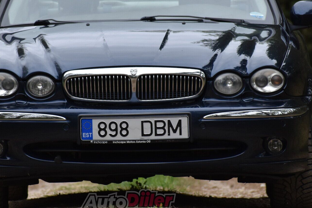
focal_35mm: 549
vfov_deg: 2.5
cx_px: 128
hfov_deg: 3.8
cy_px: 77
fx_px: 4756
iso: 640
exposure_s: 1/500
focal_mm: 240
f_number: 6
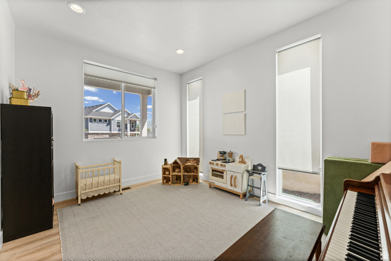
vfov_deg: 81.2
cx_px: 196
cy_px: 130
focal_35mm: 14
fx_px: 152
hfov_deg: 104.2
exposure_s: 1/25
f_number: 9
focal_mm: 14
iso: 250
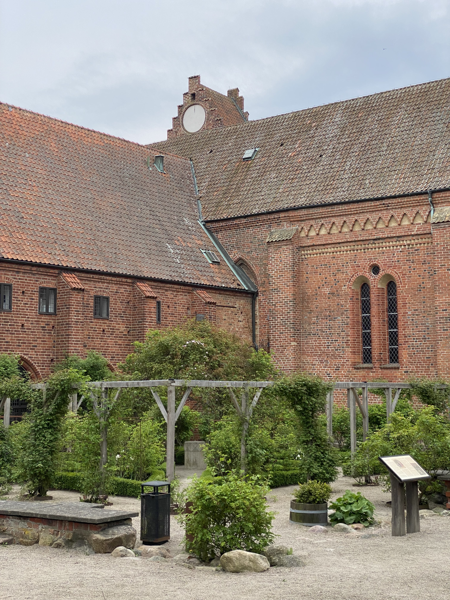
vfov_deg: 36.8
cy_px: 300
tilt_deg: +7.3
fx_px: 901
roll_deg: -0.1
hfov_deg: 28.0
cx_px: 225
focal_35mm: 52
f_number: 2
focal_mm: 6
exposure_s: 1/1170
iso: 20
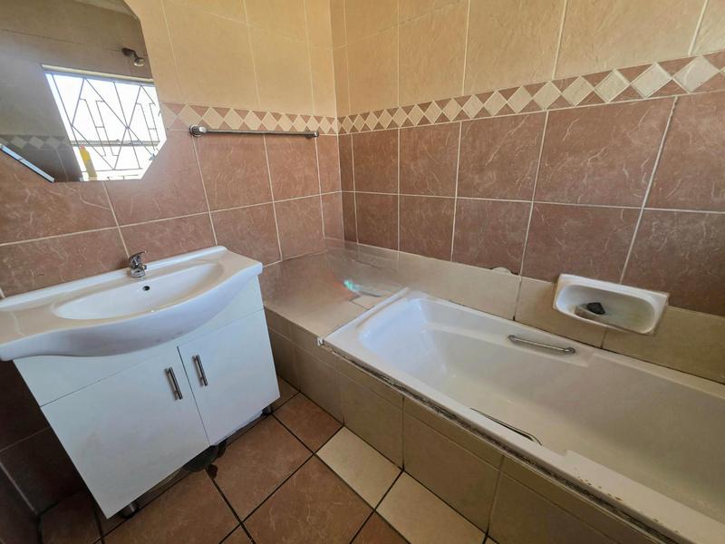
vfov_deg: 89.9
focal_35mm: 13
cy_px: 272
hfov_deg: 106.2
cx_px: 362
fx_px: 272
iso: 160
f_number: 1.9
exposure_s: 1/101
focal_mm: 2.2
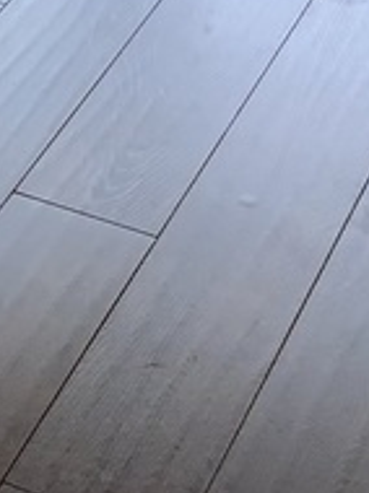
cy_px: -838
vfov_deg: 9.9
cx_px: -174
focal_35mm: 165
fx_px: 2350
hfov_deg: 8.8
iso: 25
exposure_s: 1/40
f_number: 1.8
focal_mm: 3.99
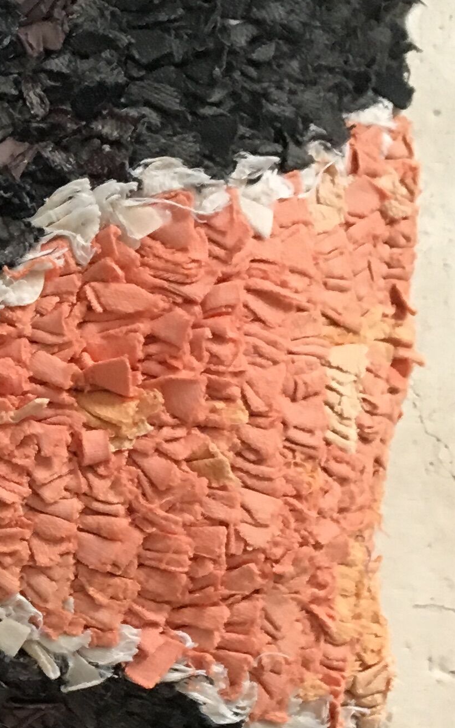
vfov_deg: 22.1
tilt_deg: -85.3
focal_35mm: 94
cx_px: -317
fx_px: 1866
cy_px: 421
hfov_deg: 12.8
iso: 160
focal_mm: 4.15
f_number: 2.2
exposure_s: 1/33
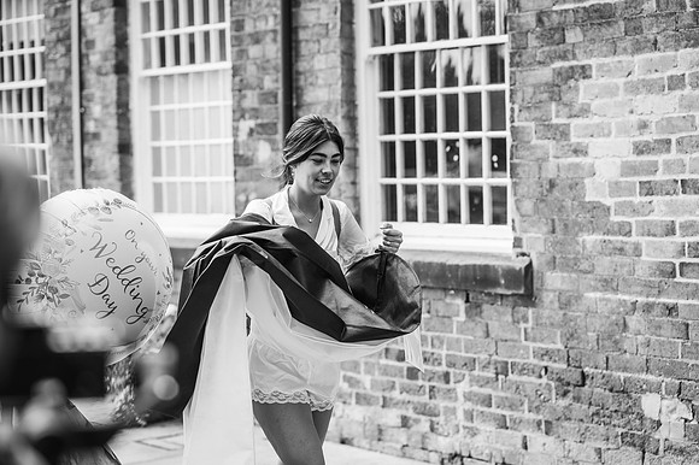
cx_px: 350
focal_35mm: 85
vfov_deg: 16.1
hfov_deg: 23.9
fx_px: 1649
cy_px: 232
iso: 100
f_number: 2.5
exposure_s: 1/1250
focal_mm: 85
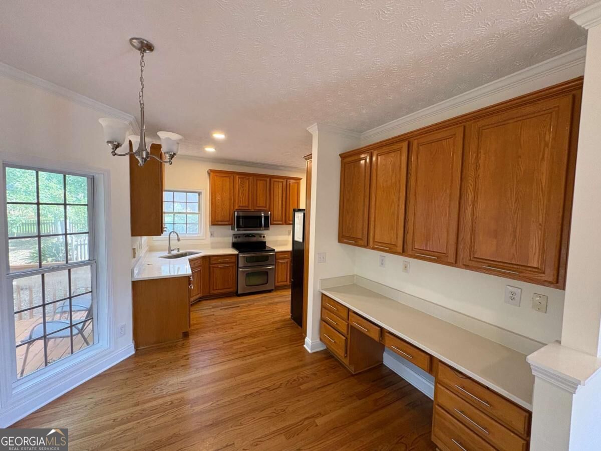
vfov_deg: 85.7
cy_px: 226
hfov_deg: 102.1
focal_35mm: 14
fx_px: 243
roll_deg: -1.2
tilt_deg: -2.6
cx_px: 300
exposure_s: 1/60
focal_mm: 2.22
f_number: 2.2
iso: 250
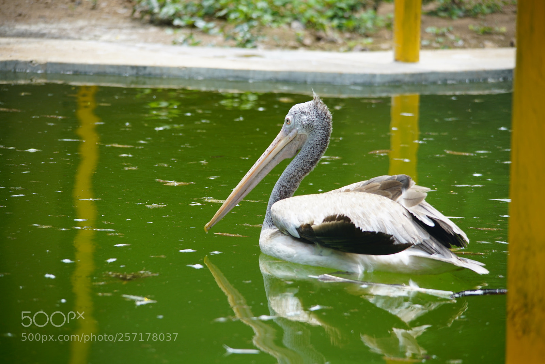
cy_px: 182
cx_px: 272
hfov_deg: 7.1
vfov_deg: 4.8
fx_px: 4375
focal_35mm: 289
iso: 250
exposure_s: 1/320
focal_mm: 289
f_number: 5.6
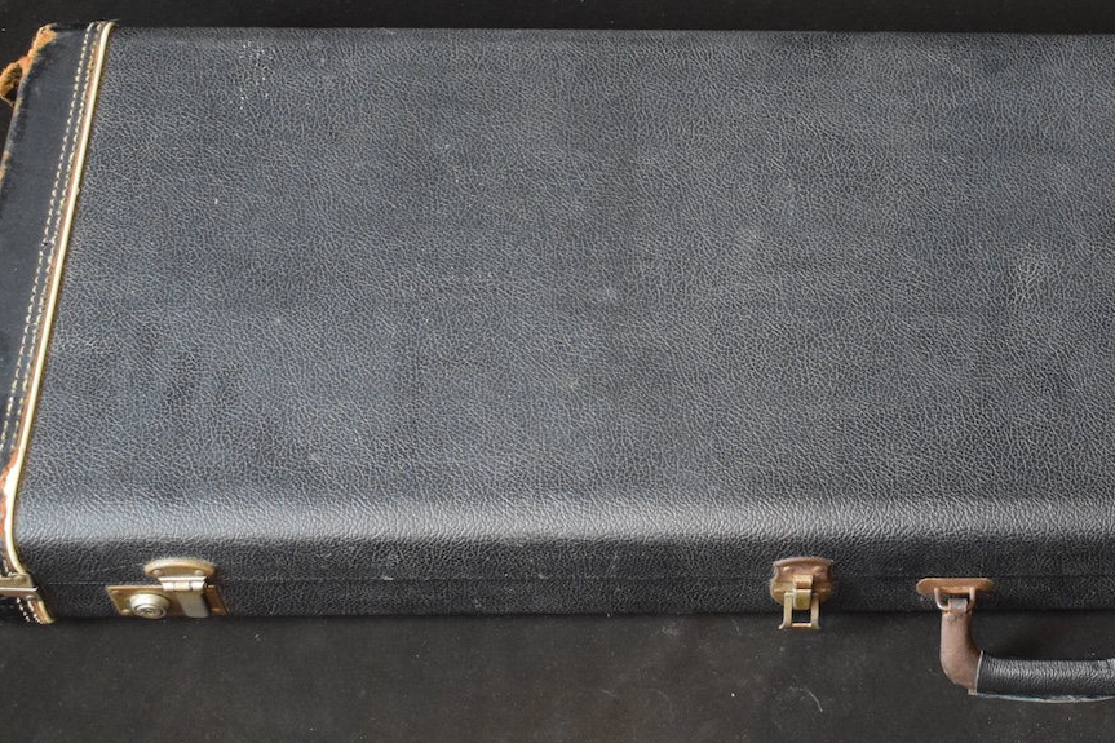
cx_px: 924
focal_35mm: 73
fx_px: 2260
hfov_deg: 27.1
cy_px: 363
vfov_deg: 18.7
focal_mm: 28
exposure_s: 1/20
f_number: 4.2
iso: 3200
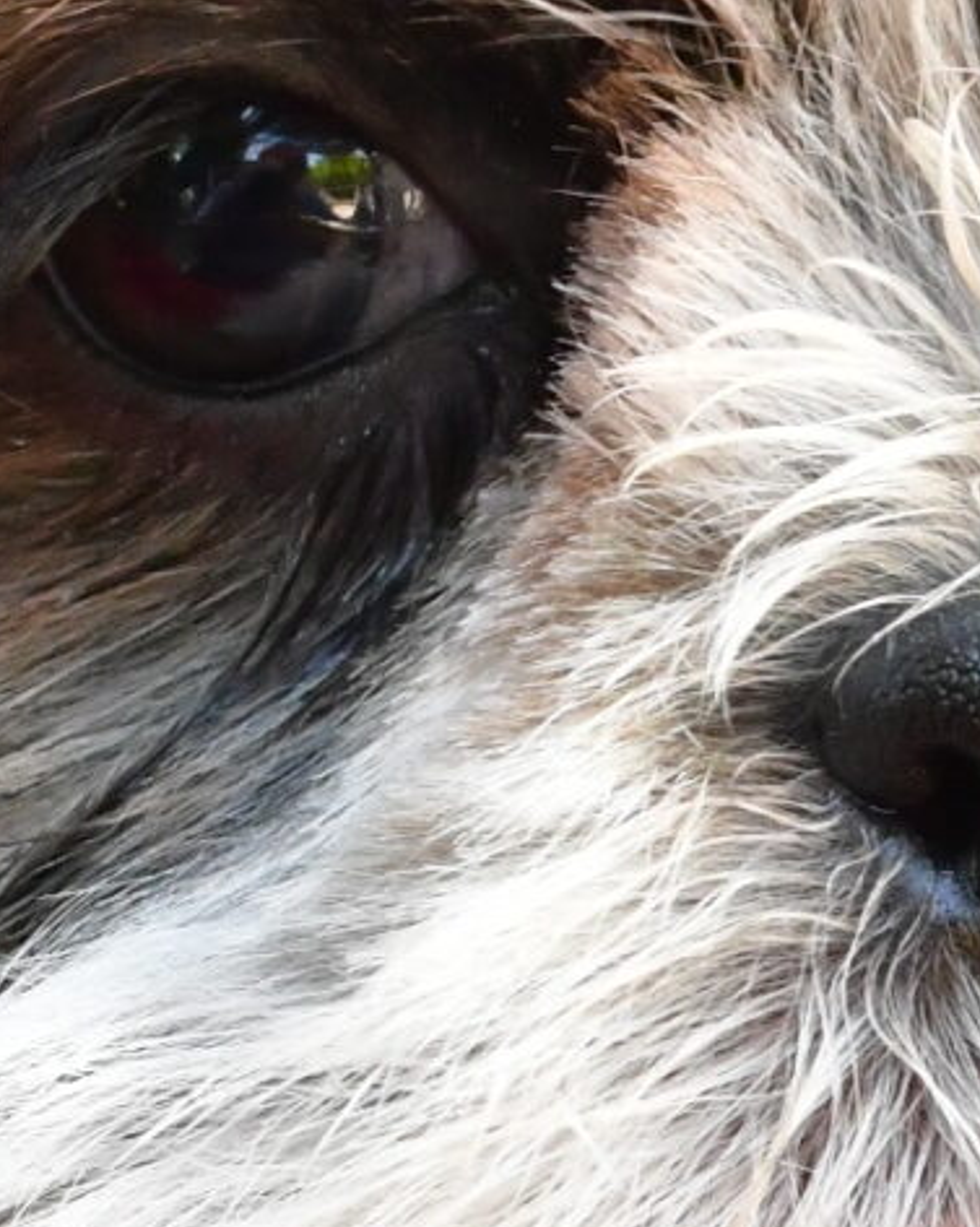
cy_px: 1016
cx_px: 1023
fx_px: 7766
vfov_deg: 9.0
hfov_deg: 7.2
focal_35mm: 214
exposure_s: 1/160
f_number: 10
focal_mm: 28
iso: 3200
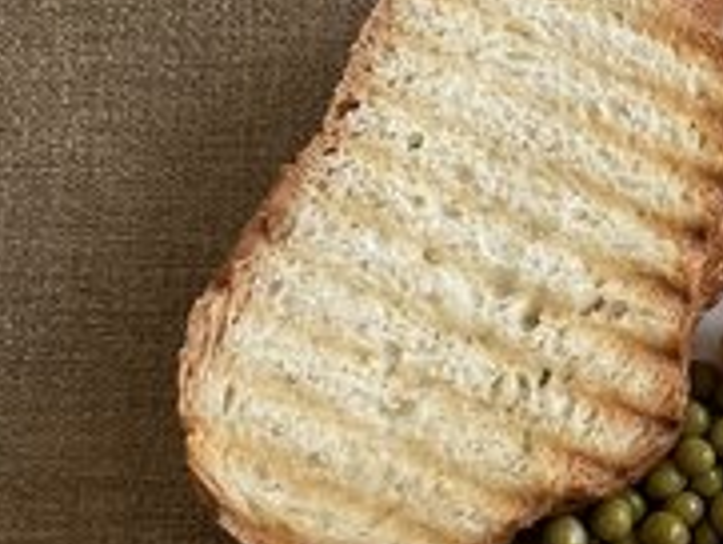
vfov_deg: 15.4
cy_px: 292
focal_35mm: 96
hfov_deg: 19.7
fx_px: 2006
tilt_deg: -71.6
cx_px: 747
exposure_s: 1/50
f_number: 1.8
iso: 40
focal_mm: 3
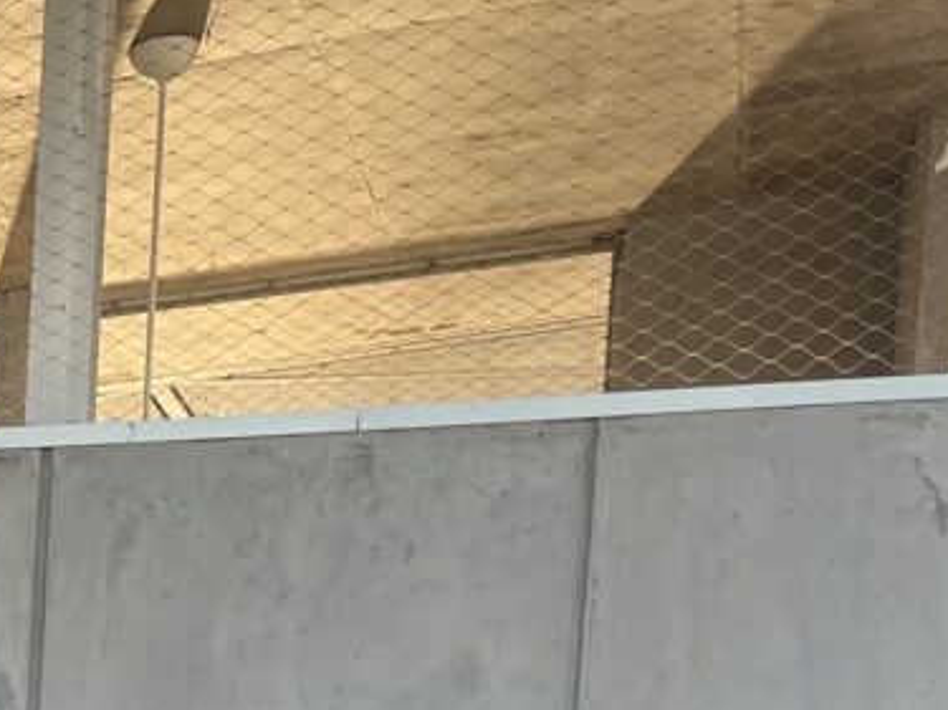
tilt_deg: -7.1
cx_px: -566
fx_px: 2847
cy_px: 1373
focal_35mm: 104
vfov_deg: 12.6
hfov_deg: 16.8
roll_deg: -2.6
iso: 40
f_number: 1.6
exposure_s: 1/193
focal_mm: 5.1
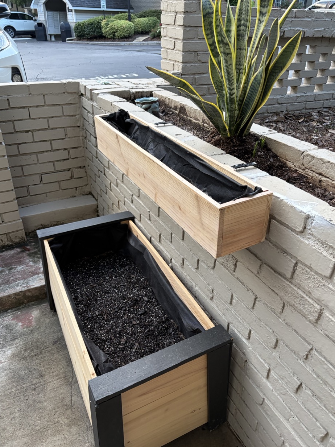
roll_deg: -0.8
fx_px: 349
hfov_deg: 51.3
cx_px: 169
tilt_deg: -27.2
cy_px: 219
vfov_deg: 65.3
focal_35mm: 27
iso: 125
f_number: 1.6
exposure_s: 1/112
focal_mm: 5.96
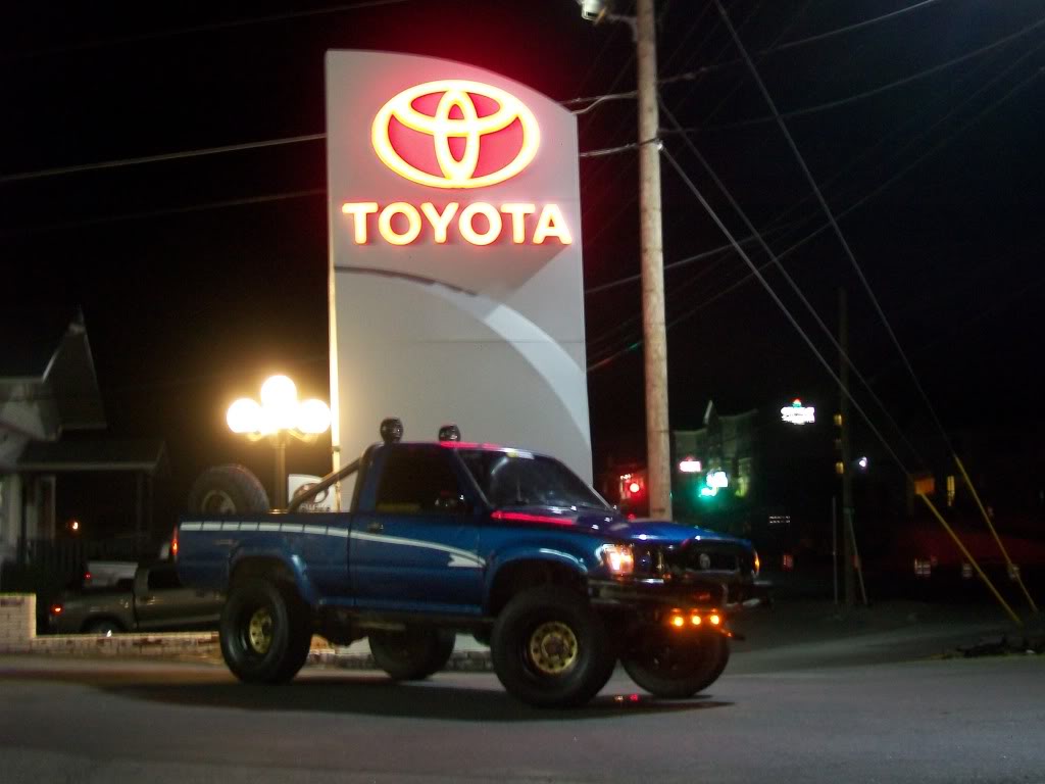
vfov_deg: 27.5
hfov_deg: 36.2
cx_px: 522
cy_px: 392
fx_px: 1600
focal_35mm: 53
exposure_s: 1/2
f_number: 3.4
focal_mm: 9.5
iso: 160
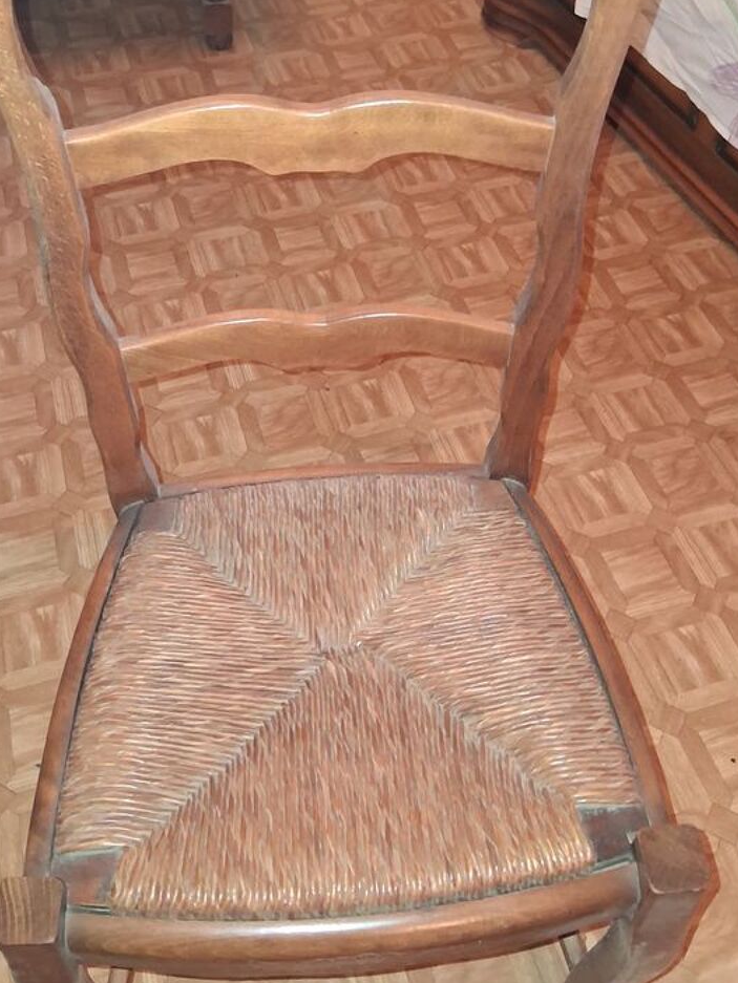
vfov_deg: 50.0
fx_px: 1052
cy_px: 420
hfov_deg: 38.7
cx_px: 351
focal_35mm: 37
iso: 25
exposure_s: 1/25
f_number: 1.8
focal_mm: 3.98
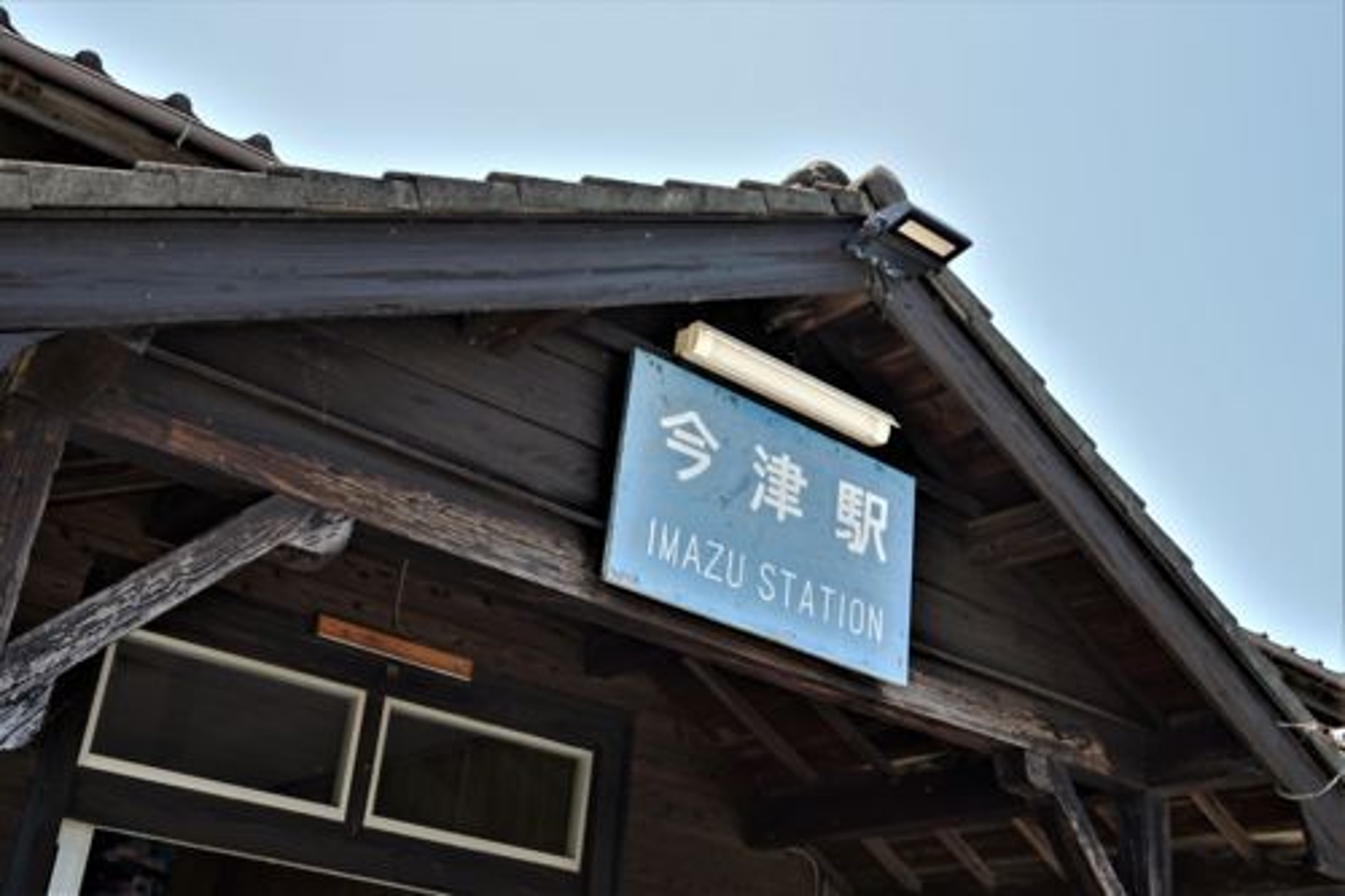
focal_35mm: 36
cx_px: 672
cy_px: 448
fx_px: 1344
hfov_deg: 53.1
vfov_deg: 36.8
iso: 100
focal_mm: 24
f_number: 8
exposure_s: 1/125
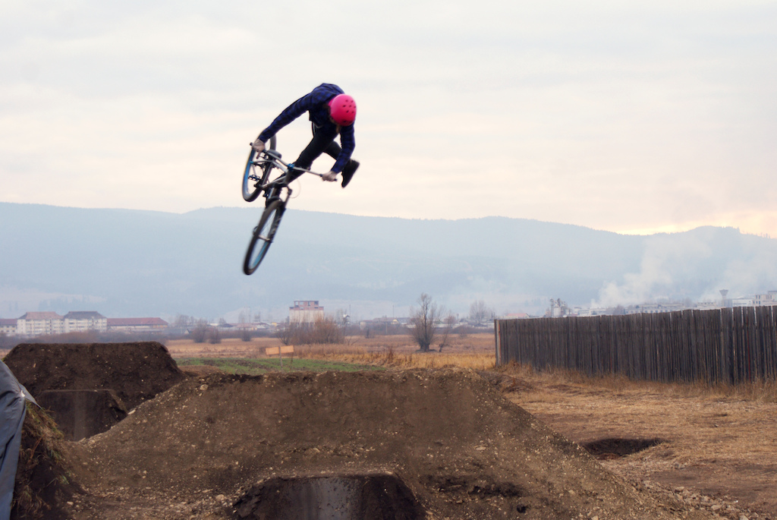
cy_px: 260
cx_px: 388
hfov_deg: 27.0
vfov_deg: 18.2
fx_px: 1620
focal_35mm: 75
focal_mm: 50
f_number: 5.6
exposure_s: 1/80
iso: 250
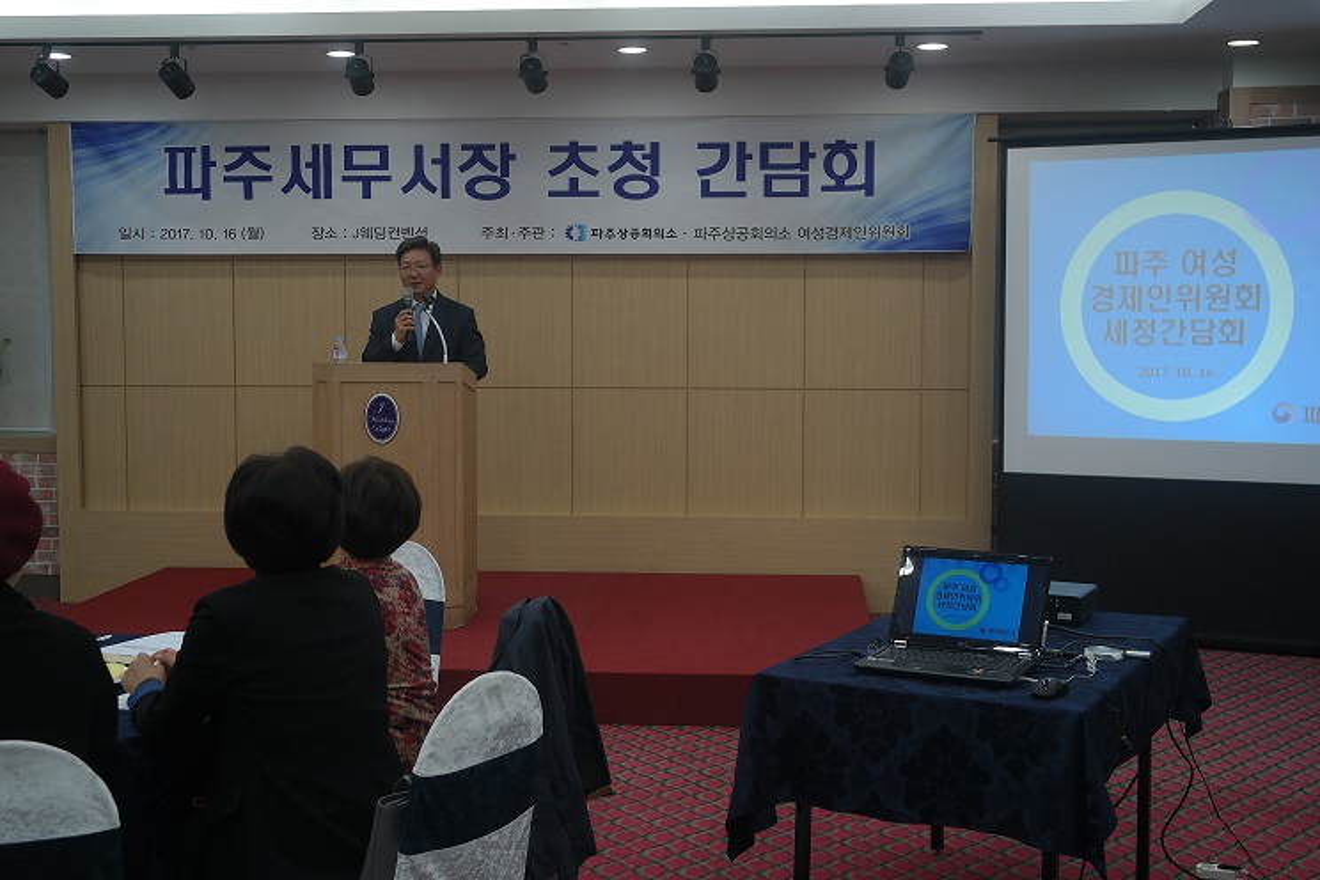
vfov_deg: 29.2
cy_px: 440
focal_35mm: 46
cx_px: 660
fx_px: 1687
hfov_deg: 42.7
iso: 400
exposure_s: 1/50
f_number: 4.5
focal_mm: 30
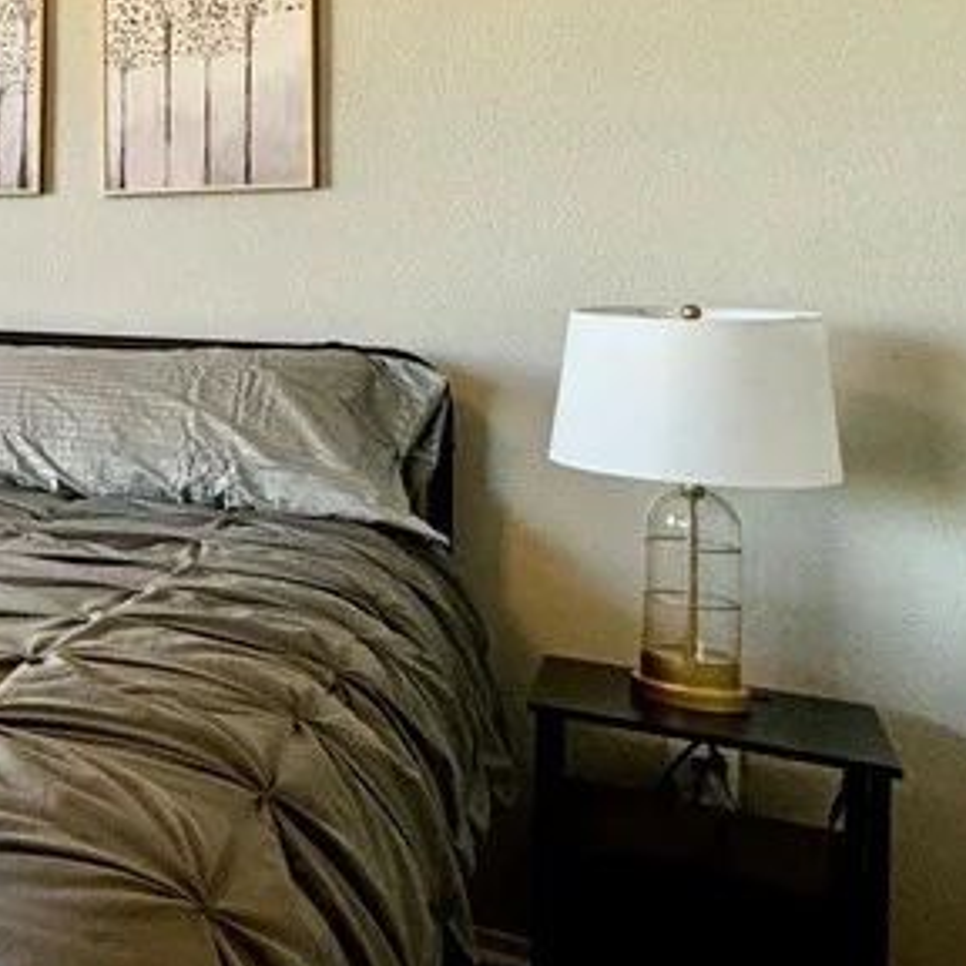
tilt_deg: +0.0
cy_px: 255
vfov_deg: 37.5
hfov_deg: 26.9
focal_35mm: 44
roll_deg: -1.2
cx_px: -493
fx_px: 1389
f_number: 2.2
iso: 125
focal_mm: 2.22
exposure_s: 1/99
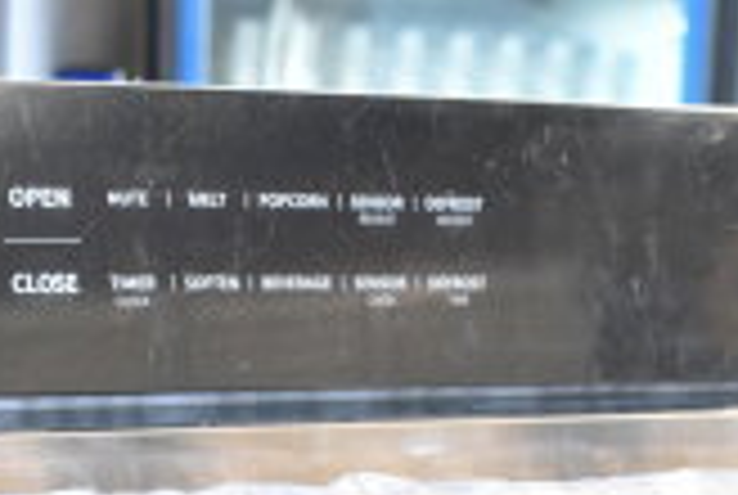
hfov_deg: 17.5
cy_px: 803
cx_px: 405
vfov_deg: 11.2
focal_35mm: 117
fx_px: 2400
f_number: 3.8
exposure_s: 1/30
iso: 1600
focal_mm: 21
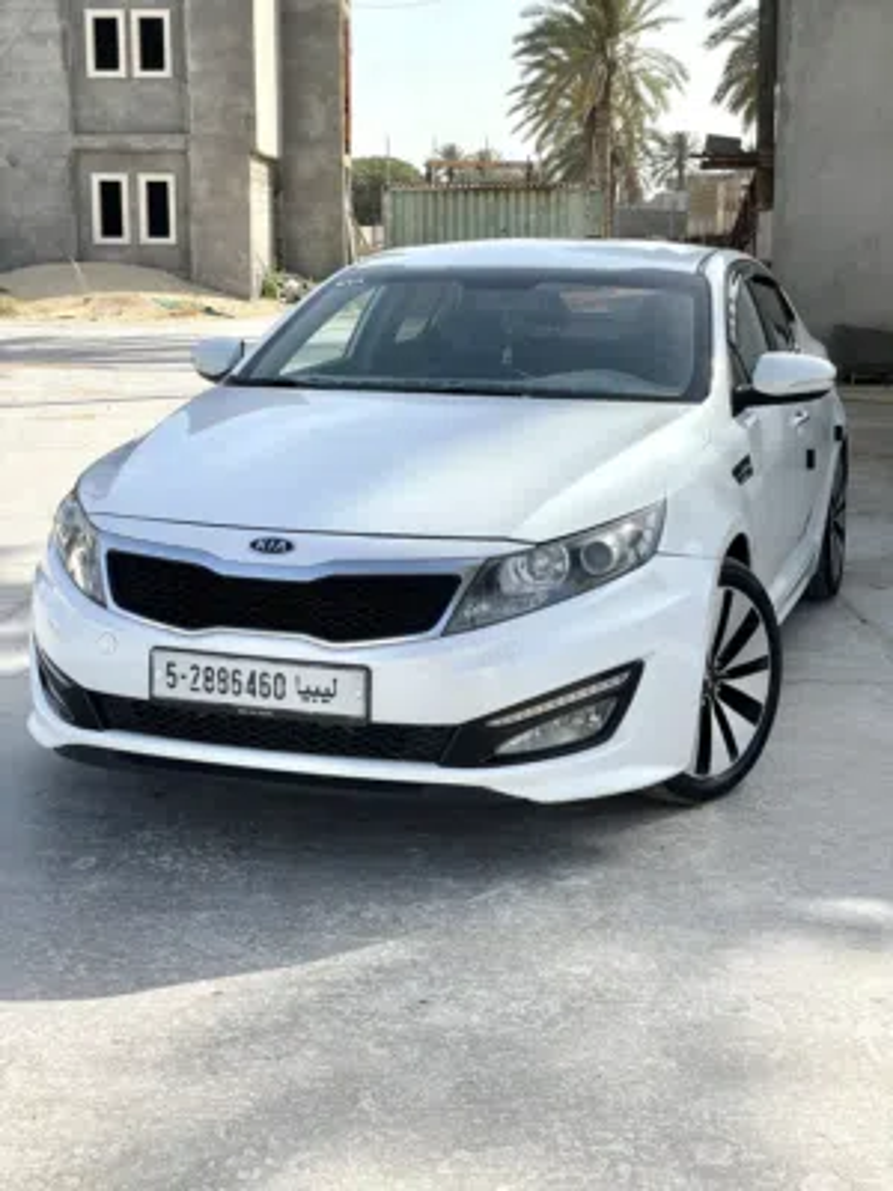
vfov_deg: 36.8
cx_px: 446
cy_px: 596
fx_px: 1789
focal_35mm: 52
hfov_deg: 28.0
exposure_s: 1/1546
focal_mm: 6
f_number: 2
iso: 25
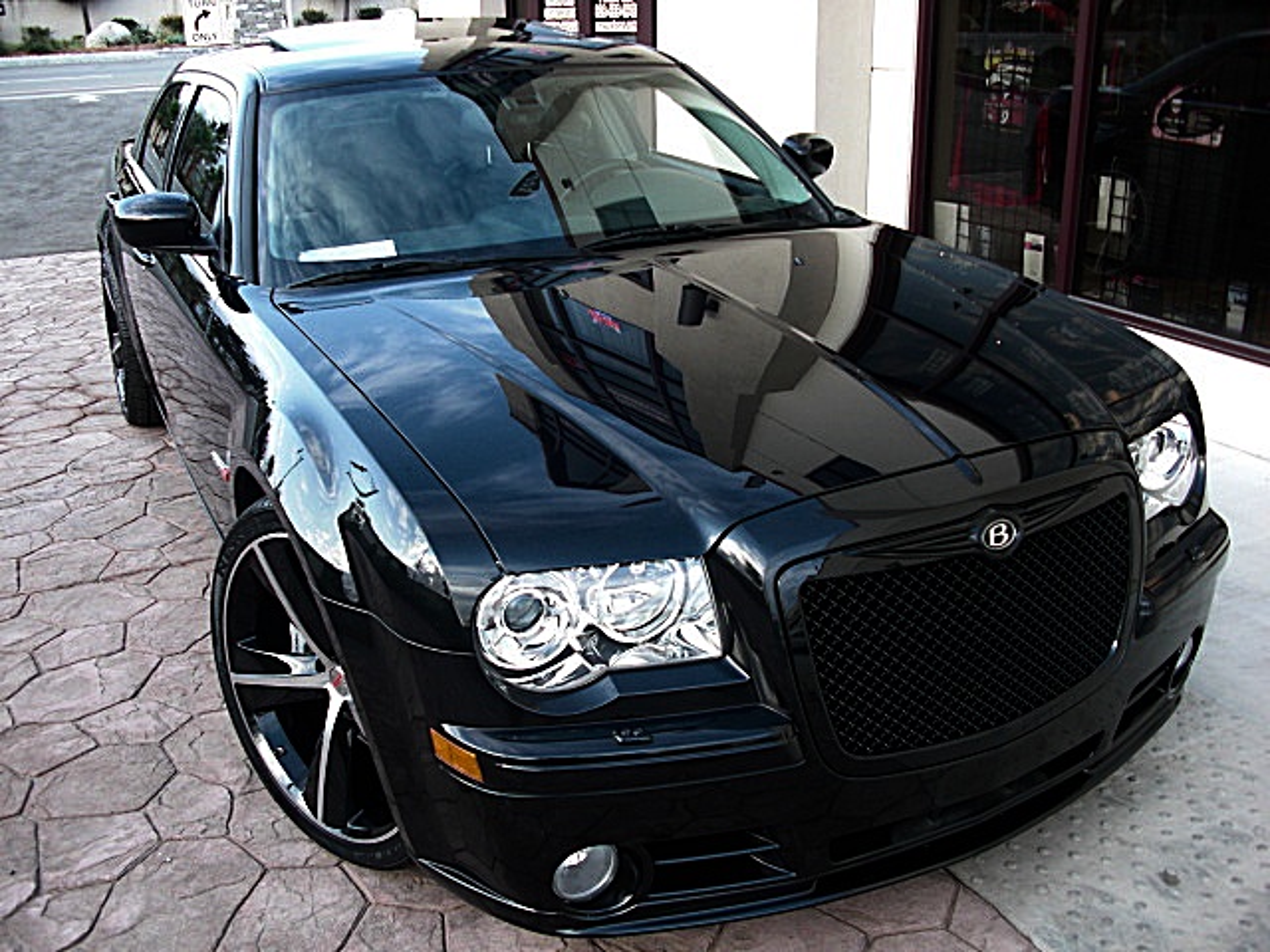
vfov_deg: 39.7
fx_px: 1321
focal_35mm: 36
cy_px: 476
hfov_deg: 51.4
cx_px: 635
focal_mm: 6.3
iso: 100
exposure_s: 1/100
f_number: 2.8
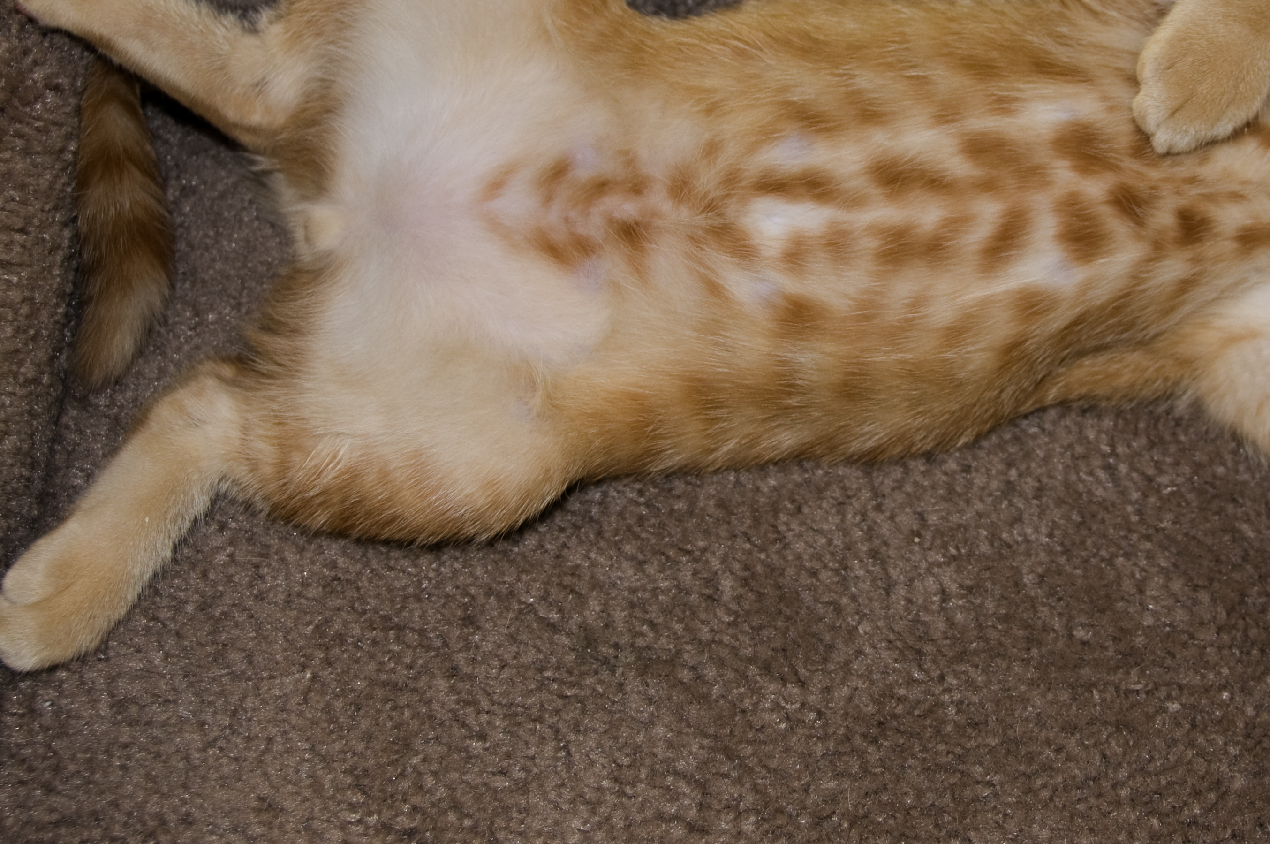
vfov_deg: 23.6
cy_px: 252
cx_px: 910
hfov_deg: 34.5
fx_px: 2009
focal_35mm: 57
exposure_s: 1/60
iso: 200
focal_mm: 24
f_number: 3.8
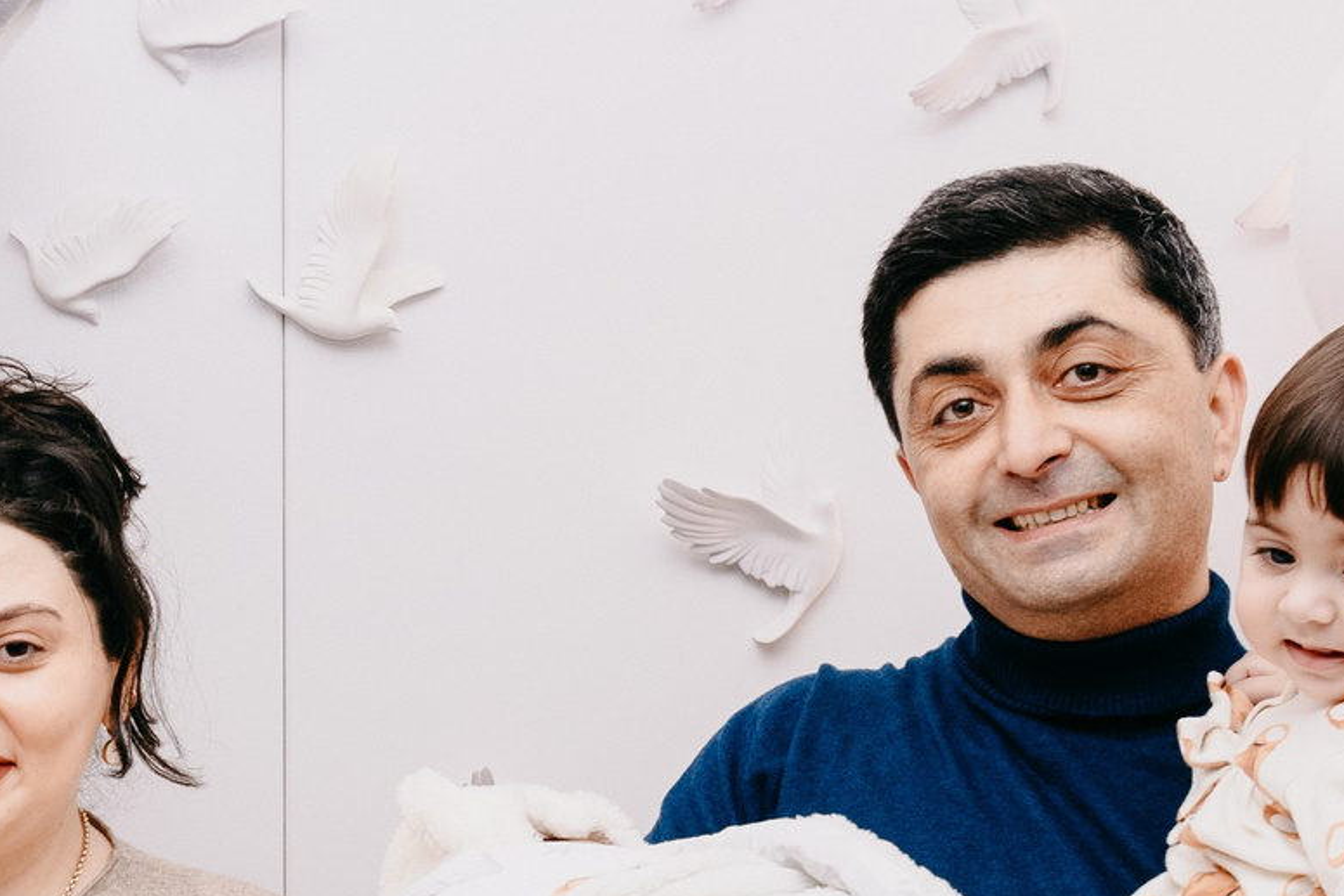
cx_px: -74
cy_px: 799
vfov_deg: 12.4
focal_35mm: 110
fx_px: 4107
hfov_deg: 18.0
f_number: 4
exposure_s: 1/160
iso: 320
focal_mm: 32
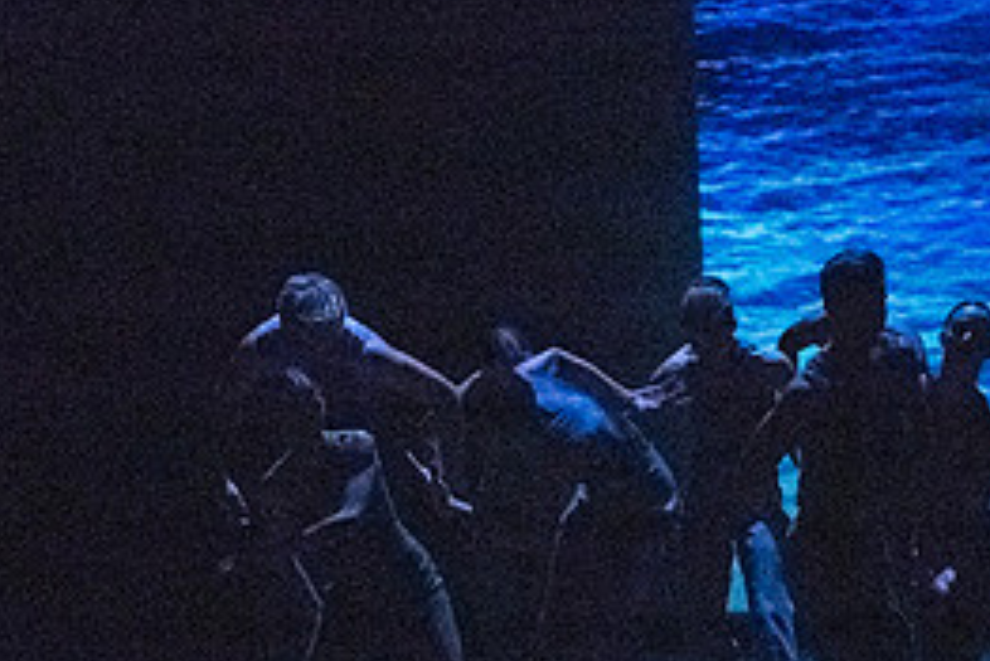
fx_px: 15766
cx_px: 725
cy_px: 278
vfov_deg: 2.4
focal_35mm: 573
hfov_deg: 3.6
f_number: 5.6
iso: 25600
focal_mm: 259
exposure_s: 1/400
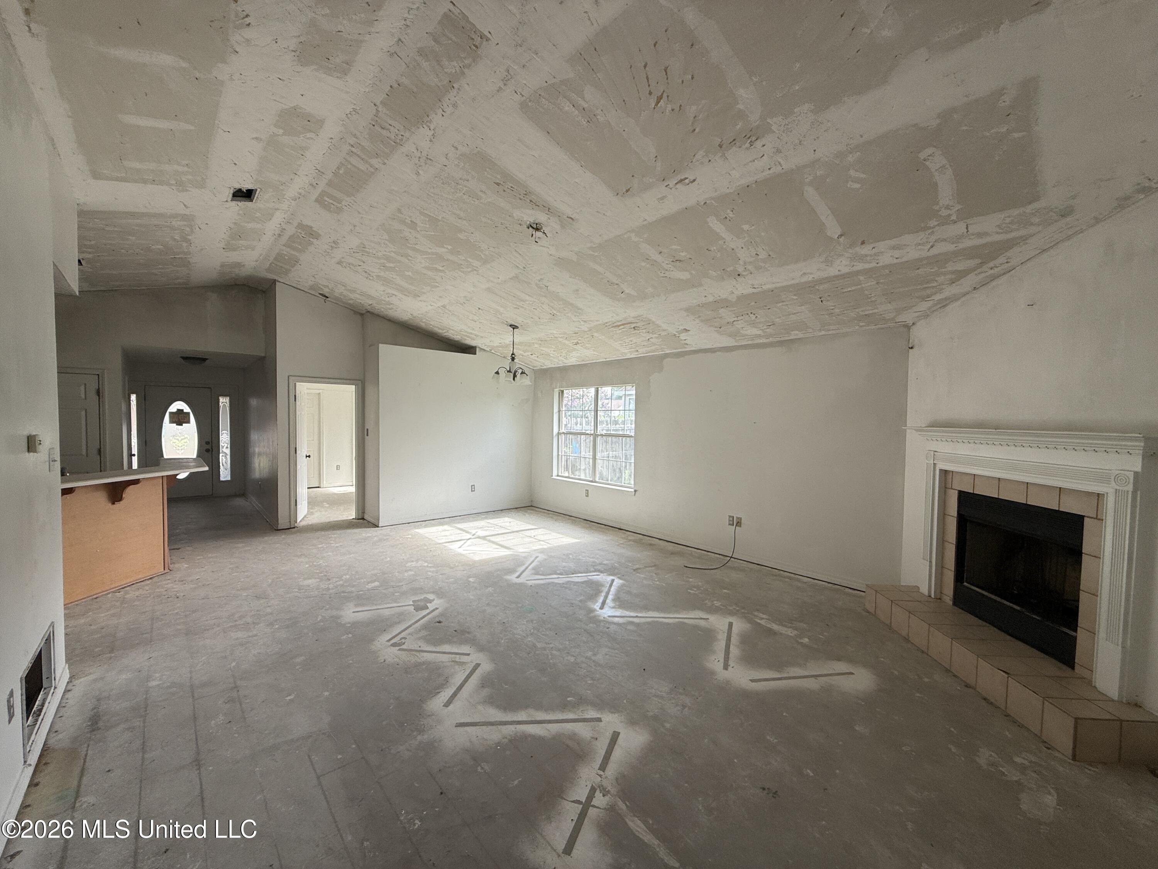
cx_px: 579
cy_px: 434
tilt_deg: -1.6
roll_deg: -0.7
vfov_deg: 85.7
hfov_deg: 102.1
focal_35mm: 14
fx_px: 468
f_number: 2.2
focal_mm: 2.22
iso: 50
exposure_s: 1/128
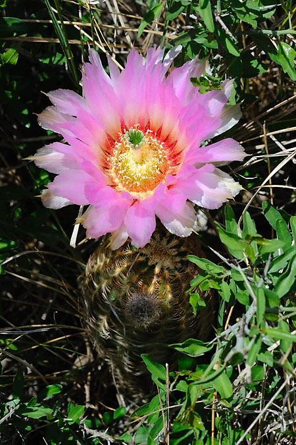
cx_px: 148
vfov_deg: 19.5
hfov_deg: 13.0
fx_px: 1296
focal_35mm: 105
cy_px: 222
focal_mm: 105
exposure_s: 1/500
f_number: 16
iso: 800
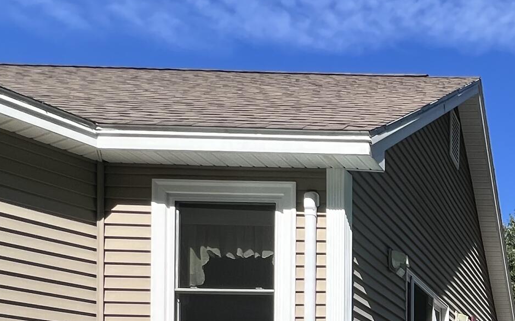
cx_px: 638
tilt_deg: +0.2
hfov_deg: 34.7
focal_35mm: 44
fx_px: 617
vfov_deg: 24.5
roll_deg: -0.5
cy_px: 444
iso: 32
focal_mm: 1.57
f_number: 1.8
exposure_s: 1/1531
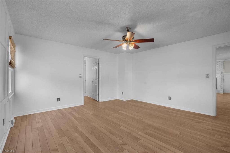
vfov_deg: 73.7
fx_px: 102
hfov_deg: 96.8
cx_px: 115
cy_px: 76
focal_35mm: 16
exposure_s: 1/4
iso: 320
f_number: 8
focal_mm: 16
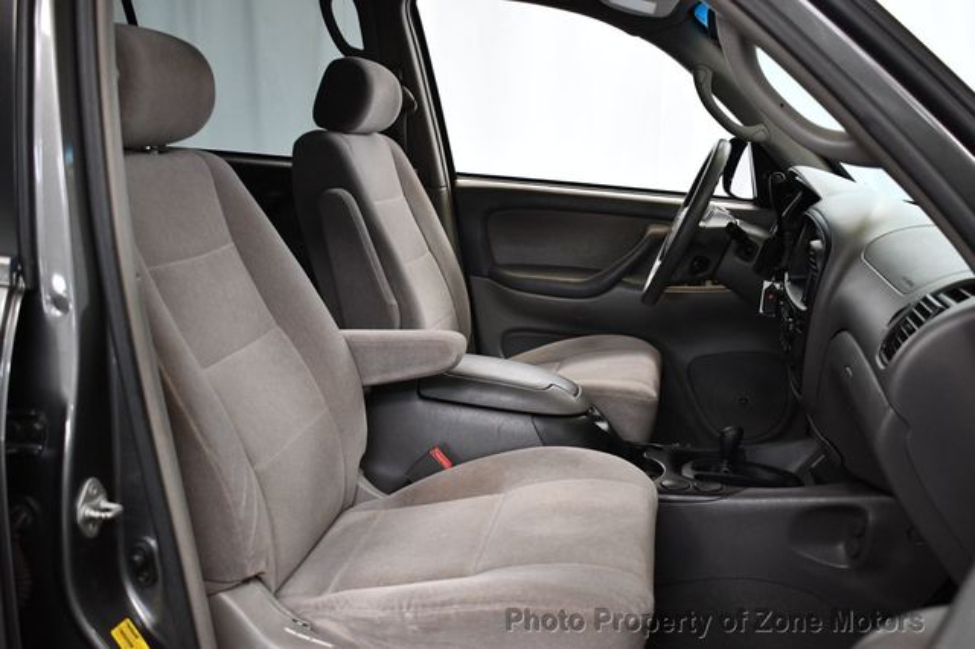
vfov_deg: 36.8
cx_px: 488
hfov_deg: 53.2
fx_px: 974
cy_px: 324
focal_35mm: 36
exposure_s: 1/125
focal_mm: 24
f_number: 4
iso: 1800
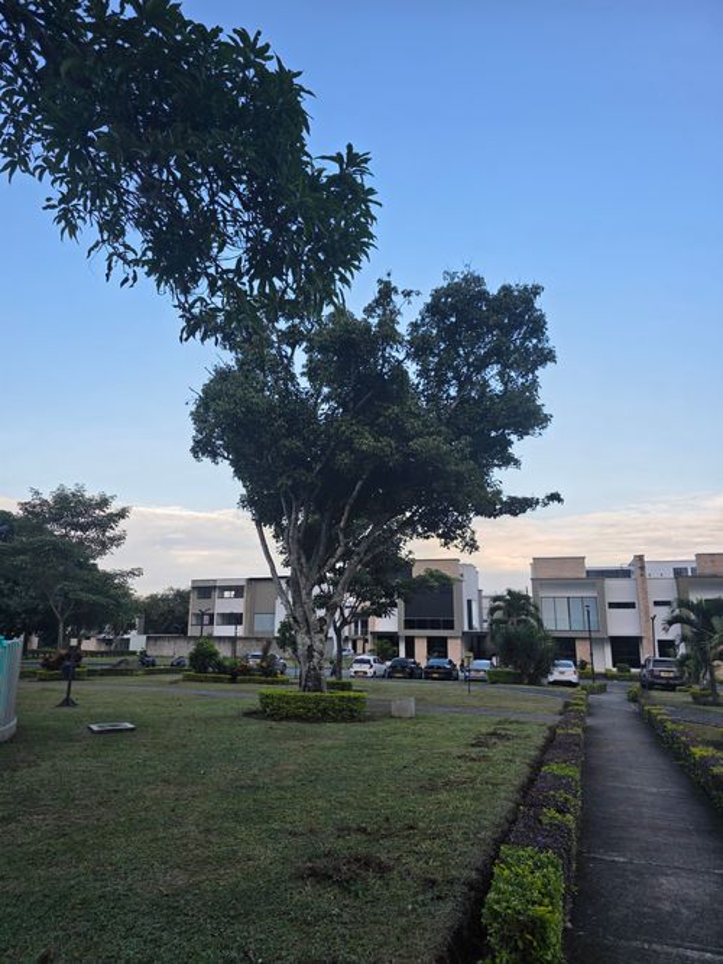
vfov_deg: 73.9
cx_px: 362
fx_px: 641
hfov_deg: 58.9
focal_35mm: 23
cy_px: 482
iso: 32
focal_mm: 6.3
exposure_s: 1/359
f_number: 1.7
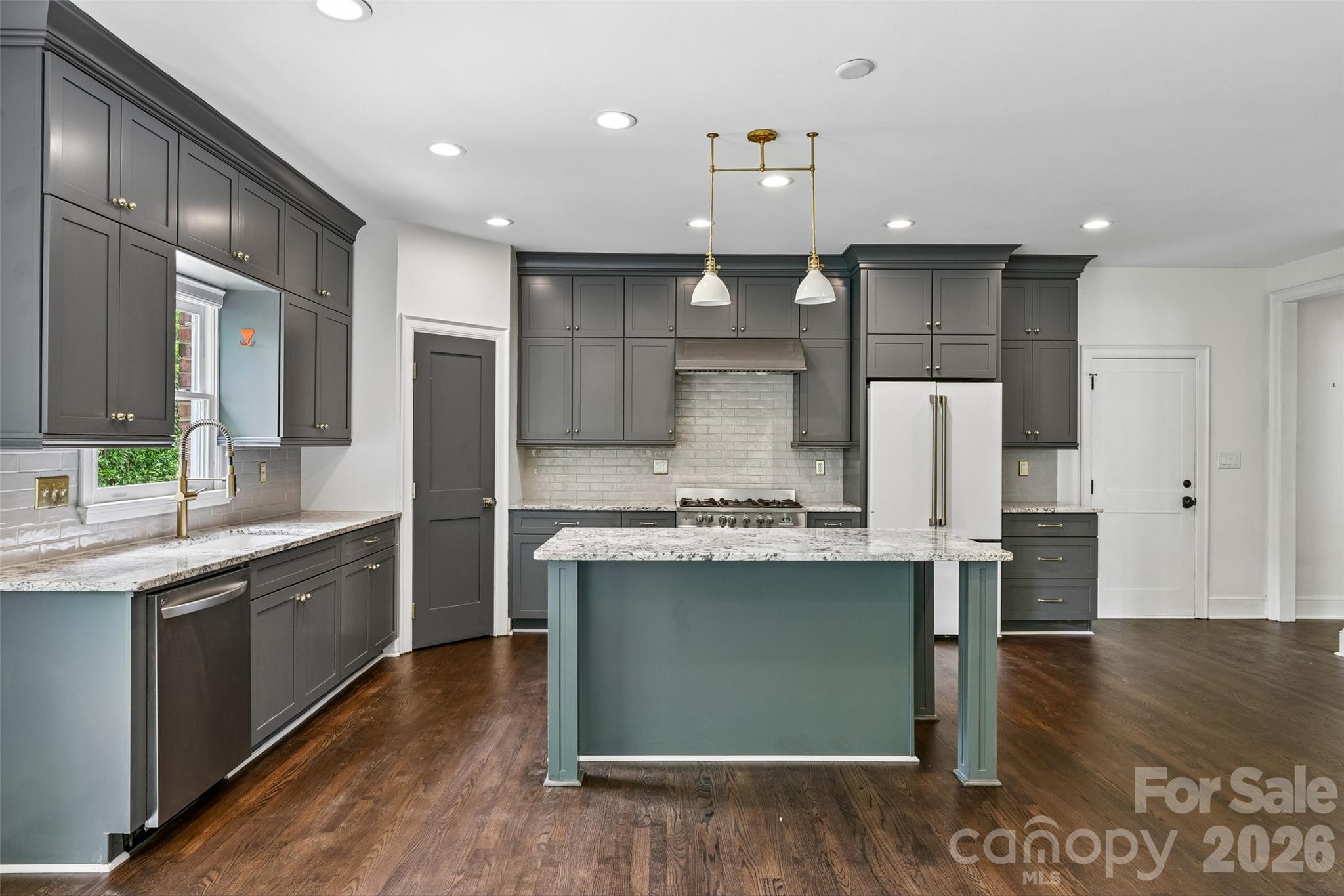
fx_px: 803
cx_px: 672
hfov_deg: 79.9
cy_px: 448
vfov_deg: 58.3
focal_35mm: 22
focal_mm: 21.5
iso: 400
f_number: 8
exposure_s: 1/13
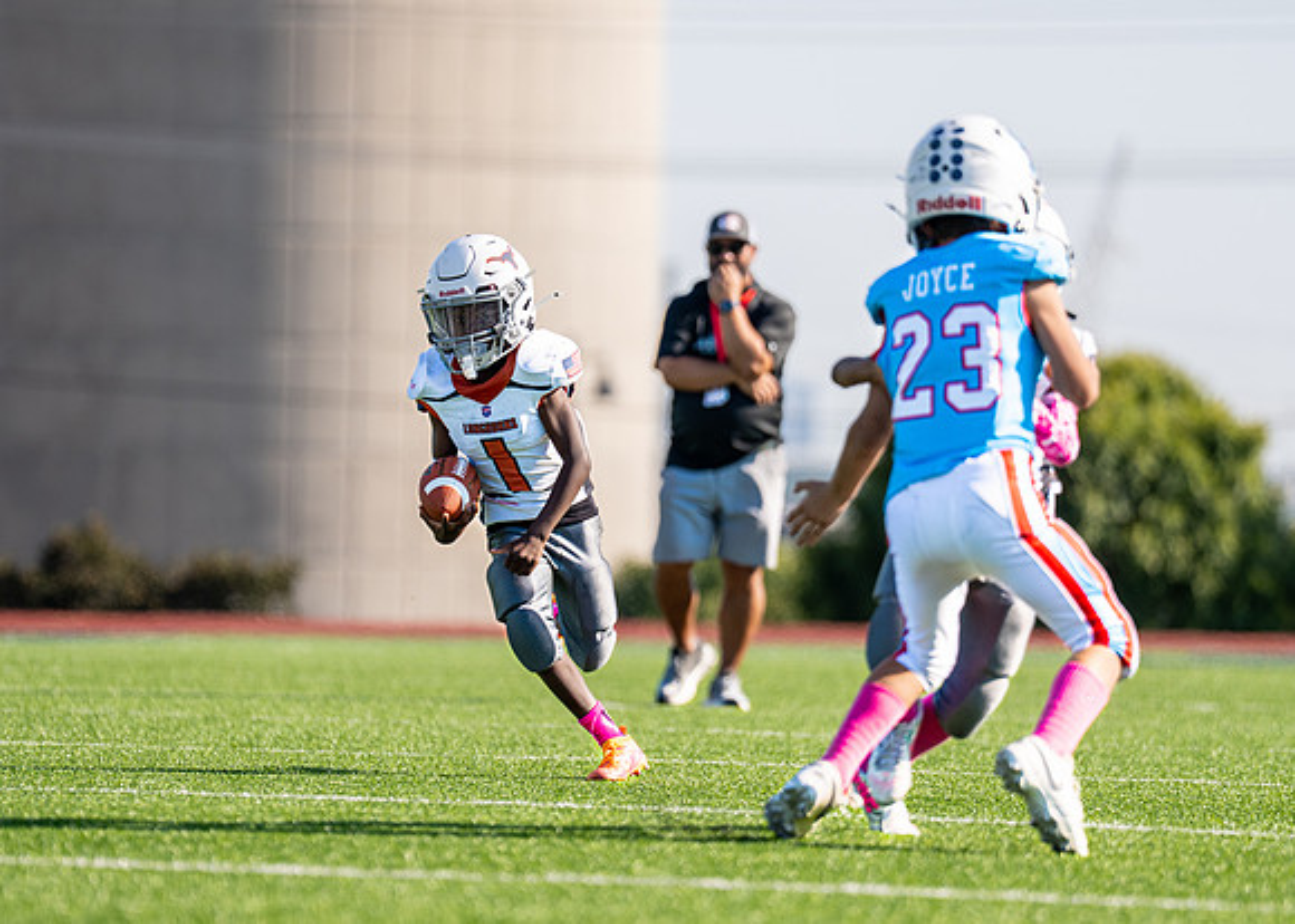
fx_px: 11898
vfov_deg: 4.4
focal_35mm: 324
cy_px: 455
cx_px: 599
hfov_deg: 6.2
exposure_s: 1/1600
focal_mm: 200
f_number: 2.8
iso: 100
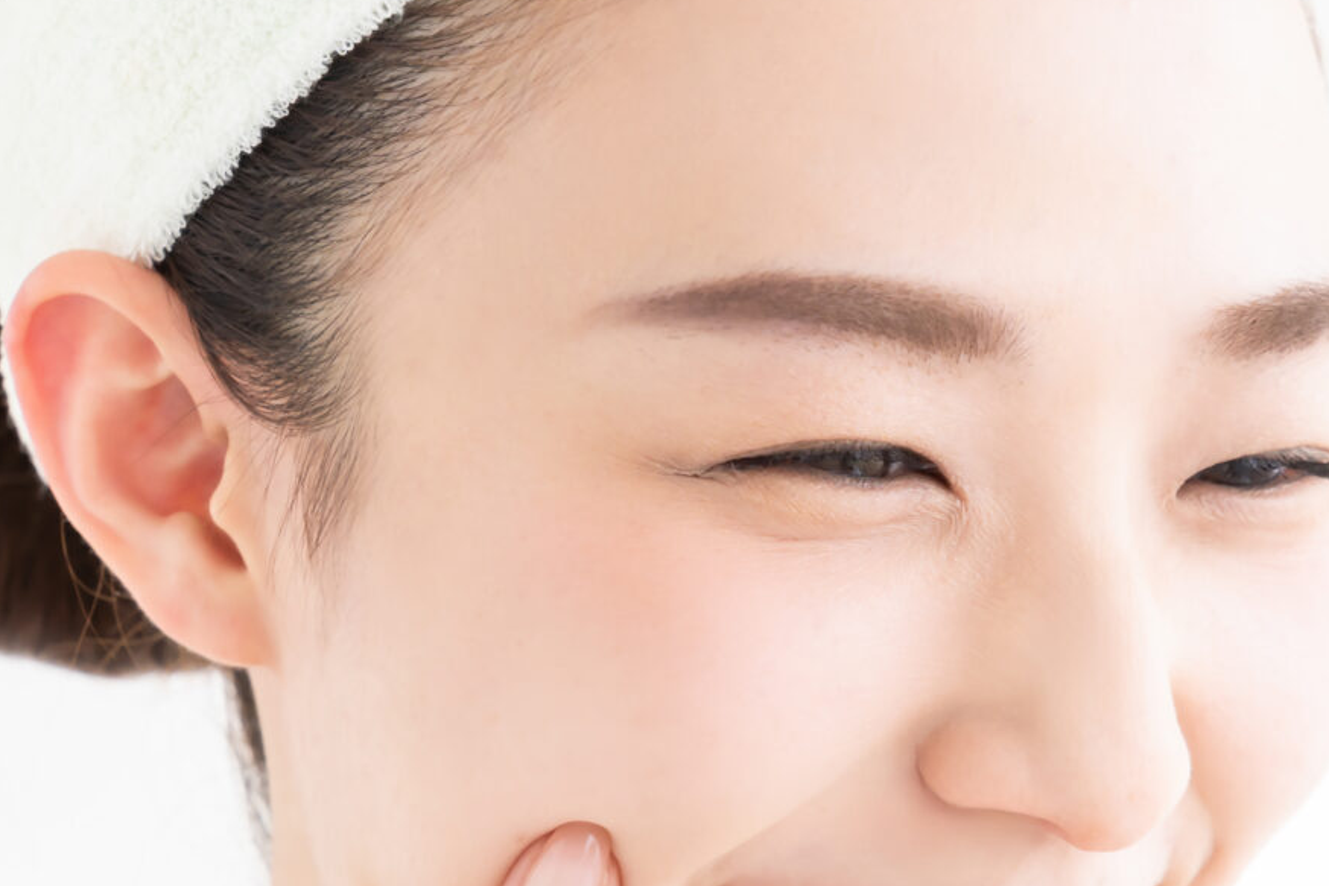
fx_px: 7569
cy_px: 824
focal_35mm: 205
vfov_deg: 6.7
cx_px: 896
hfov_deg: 10.0
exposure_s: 1/100
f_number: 5.6
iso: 200
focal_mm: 70
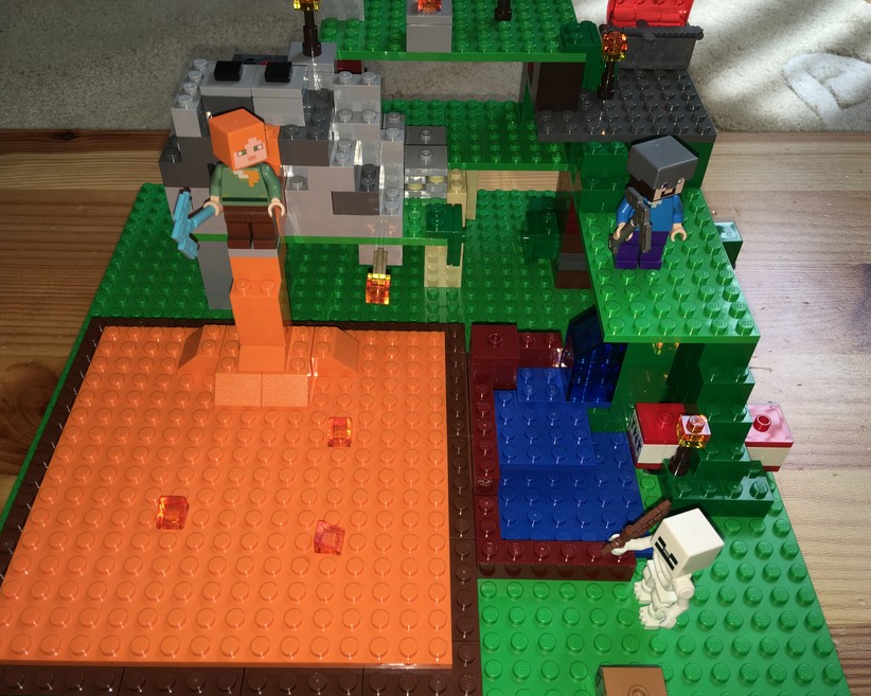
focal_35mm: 31
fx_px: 799
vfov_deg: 47.1
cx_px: 421
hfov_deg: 57.2
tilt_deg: -45.9
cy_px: 341
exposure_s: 1/64
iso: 25
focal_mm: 4.15
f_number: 2.2
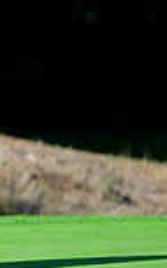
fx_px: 9896
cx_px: -290
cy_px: 71
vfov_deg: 1.5
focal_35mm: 1359
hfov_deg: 1.0
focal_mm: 350
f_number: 5.6
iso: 640
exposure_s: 1/2000
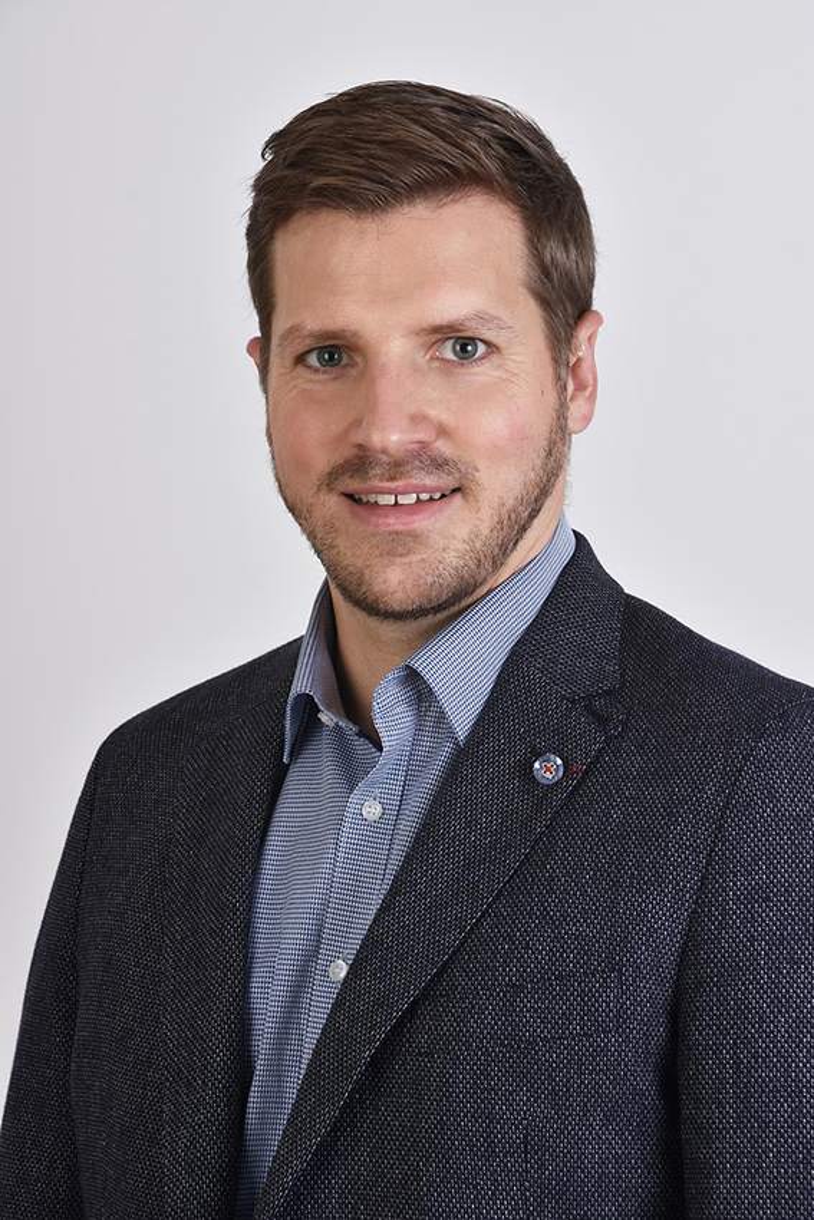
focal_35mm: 105
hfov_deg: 13.0
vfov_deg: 19.5
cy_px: 610
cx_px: 407
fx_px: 3560
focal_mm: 70
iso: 100
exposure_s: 1/160
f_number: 8
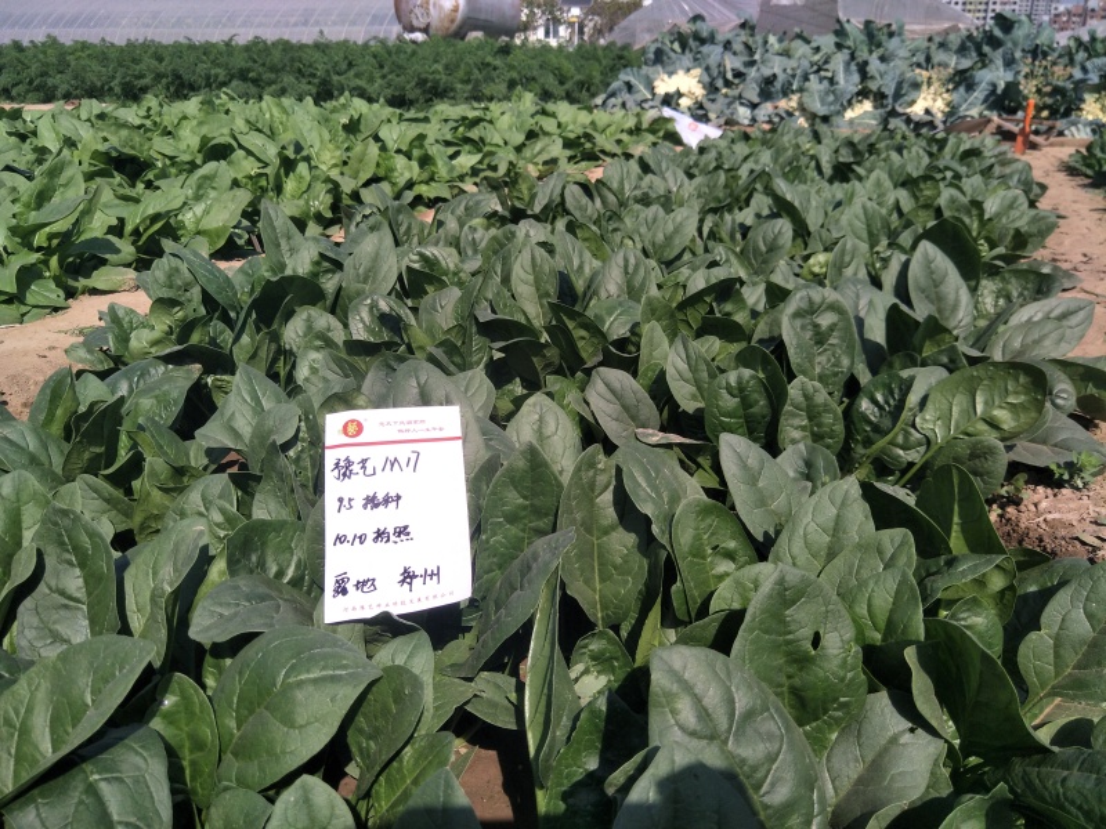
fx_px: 767
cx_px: 553
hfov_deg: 71.6
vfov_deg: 56.8
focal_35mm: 24
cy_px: 414
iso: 50
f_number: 1.7
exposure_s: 1/2177
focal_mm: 4.1
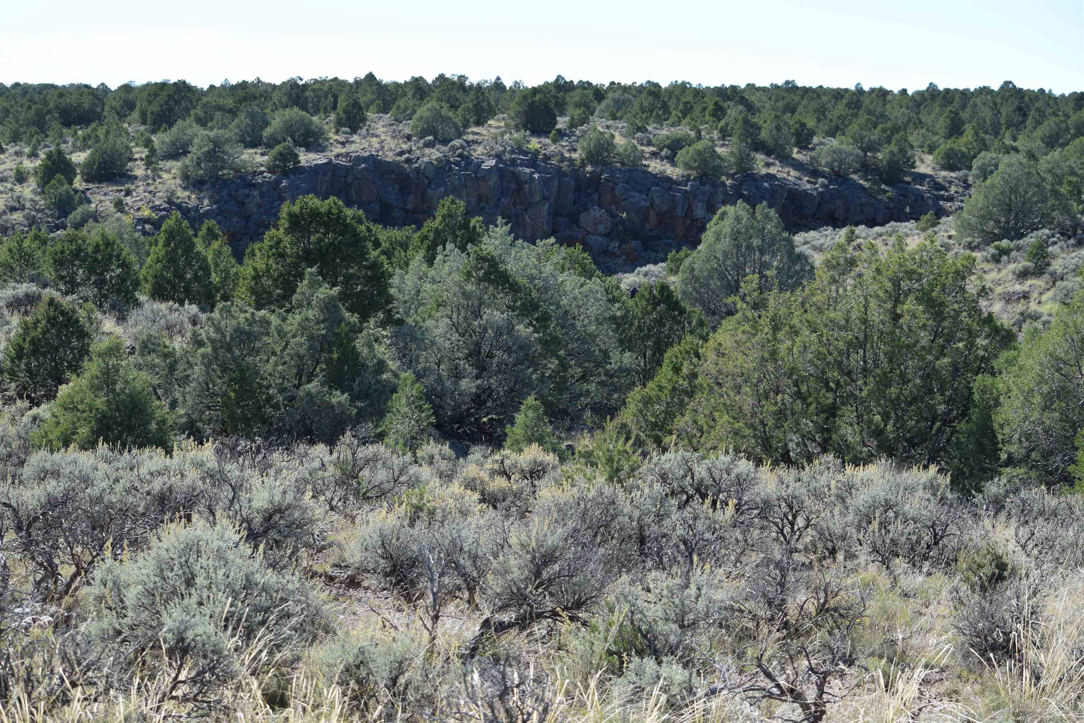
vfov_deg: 16.6
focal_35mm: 82
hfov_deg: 24.6
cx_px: 542
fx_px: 2484
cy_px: 362
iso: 200
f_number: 8
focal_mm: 55
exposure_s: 1/250
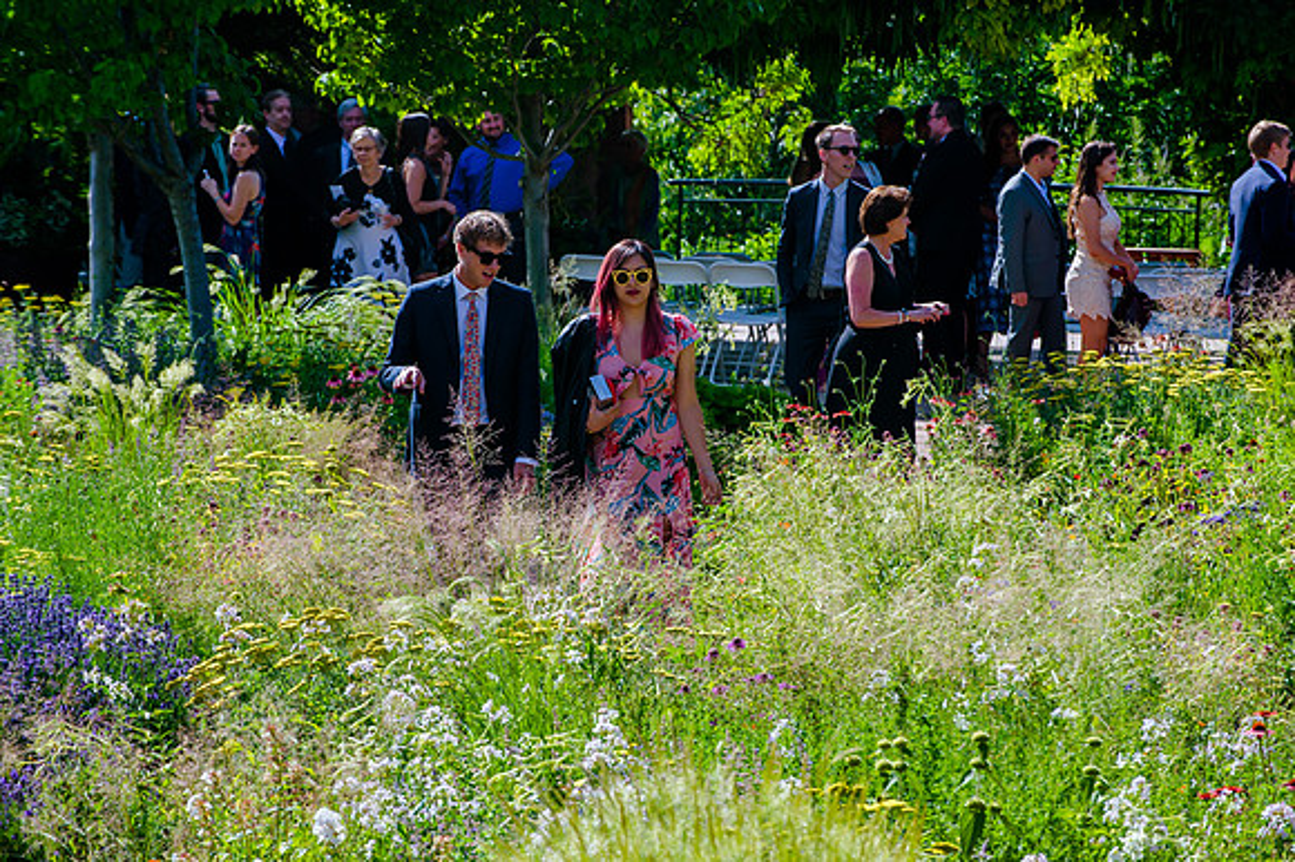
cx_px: 648
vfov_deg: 7.2
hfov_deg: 10.8
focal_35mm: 190
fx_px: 6831
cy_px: 431
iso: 400
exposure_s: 1/400
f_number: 8
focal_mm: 190
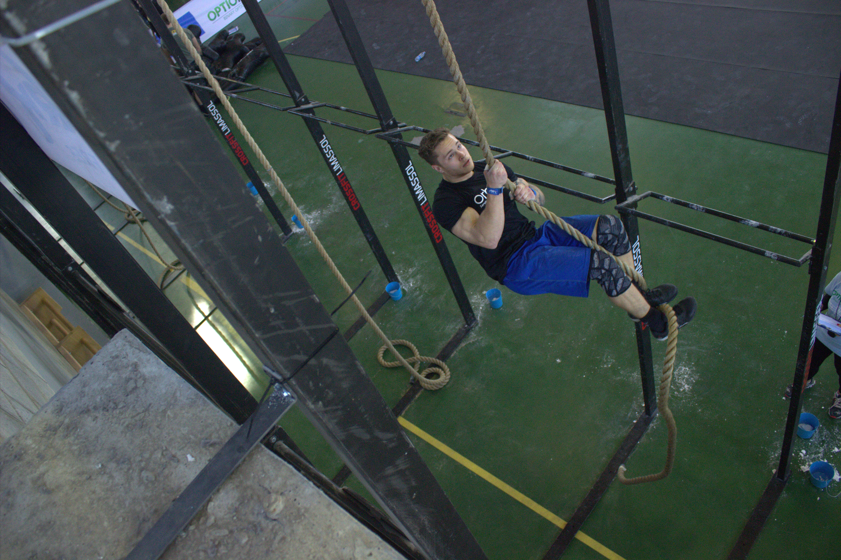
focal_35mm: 28
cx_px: 420
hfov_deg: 65.5
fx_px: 654
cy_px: 280
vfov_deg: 46.4
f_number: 4
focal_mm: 18
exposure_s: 1/160
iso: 800
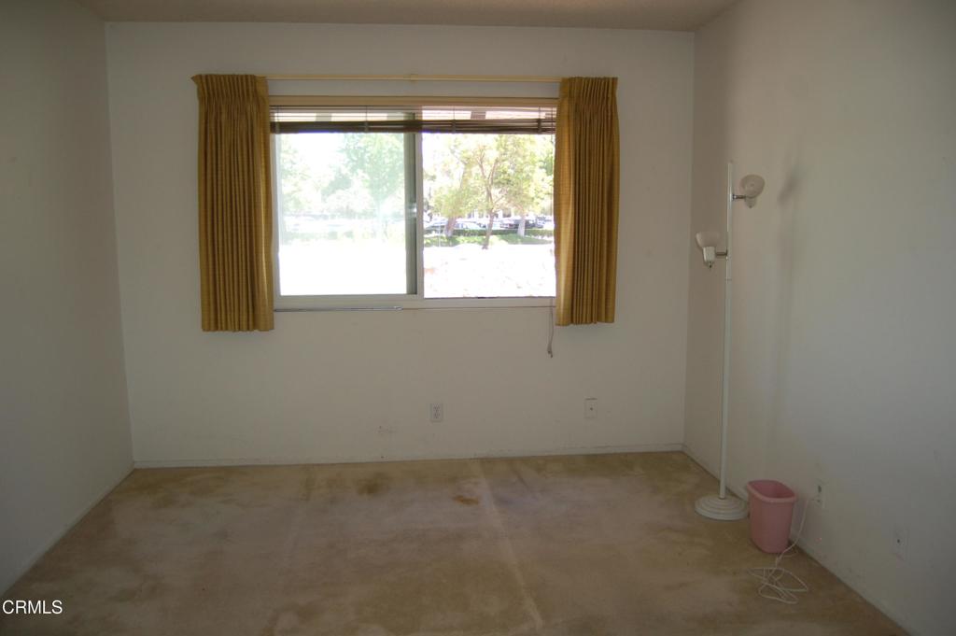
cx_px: 478
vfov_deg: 47.9
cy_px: 318
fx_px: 716
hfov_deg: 67.4
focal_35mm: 27
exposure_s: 1/160
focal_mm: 18
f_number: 3.5
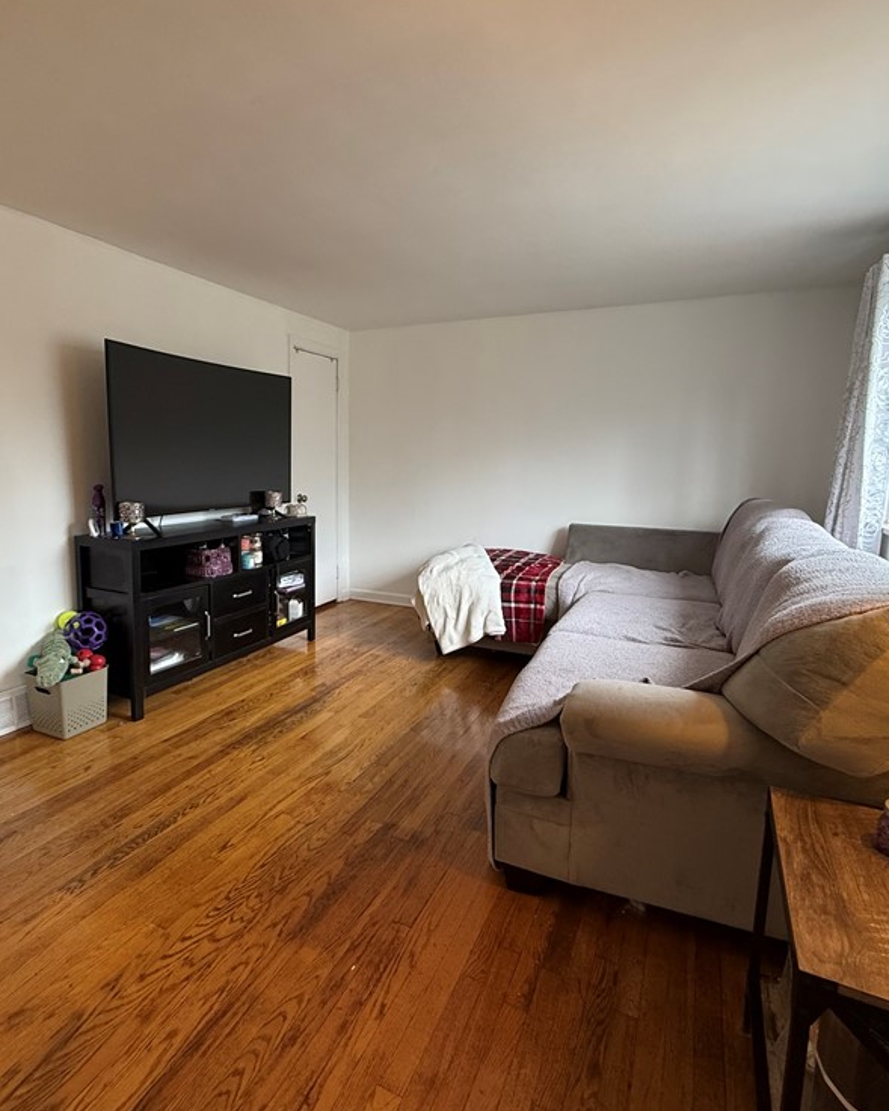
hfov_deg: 70.6
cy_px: 545
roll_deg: -0.1
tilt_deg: -7.6
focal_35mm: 19
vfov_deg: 83.3
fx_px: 625
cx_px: 386
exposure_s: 1/60
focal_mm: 2.22
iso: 250
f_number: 2.2
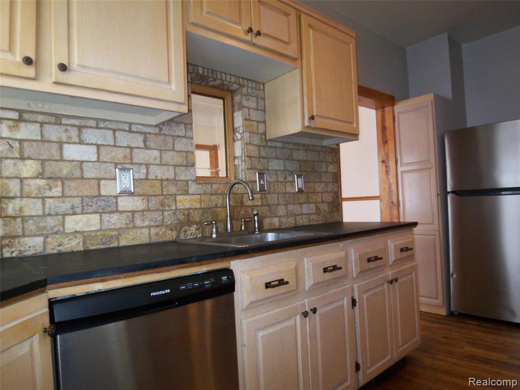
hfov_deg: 73.9
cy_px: 195
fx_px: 346
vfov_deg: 58.9
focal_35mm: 23
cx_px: 260
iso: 125
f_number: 2.8
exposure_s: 1/30
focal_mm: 3.8
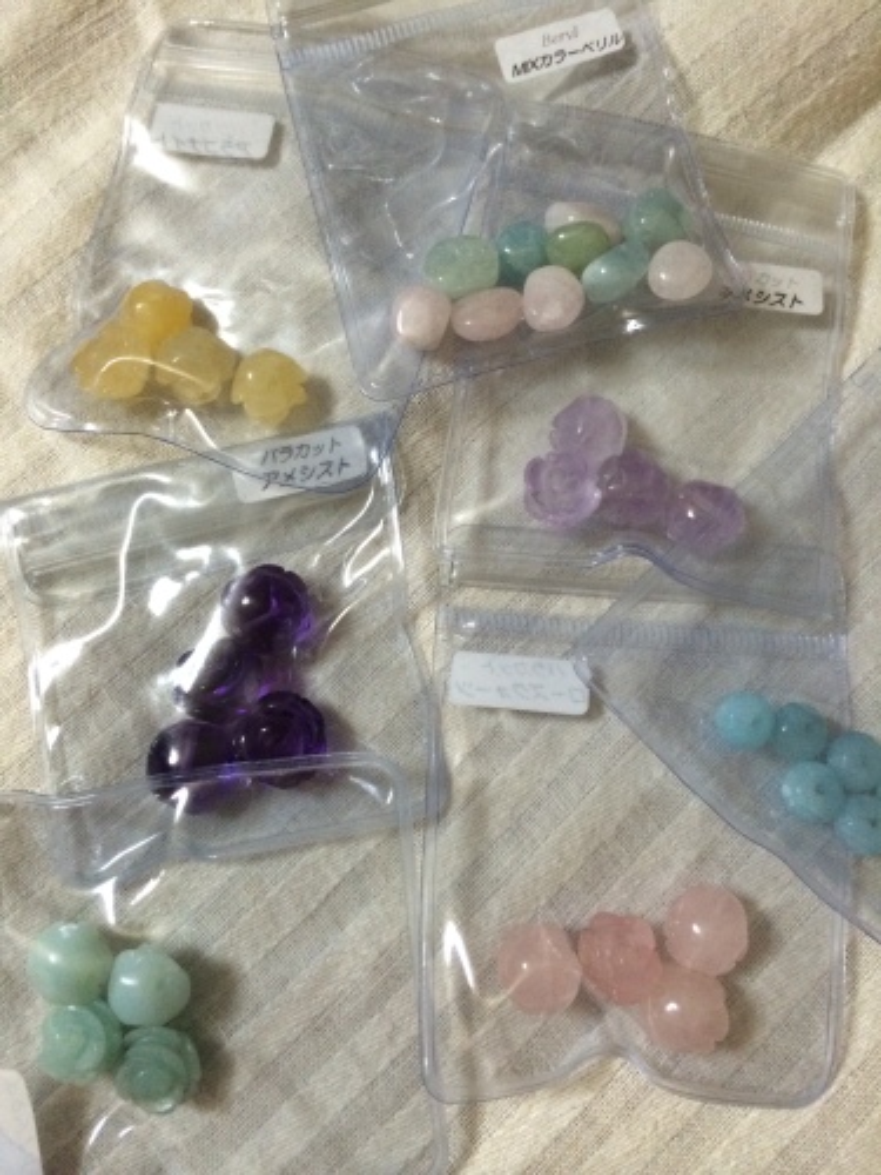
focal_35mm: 30
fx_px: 1018
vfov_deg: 60.0
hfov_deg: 46.8
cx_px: 440
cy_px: 588
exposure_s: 1/30
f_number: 2.2
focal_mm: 4.12
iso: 200
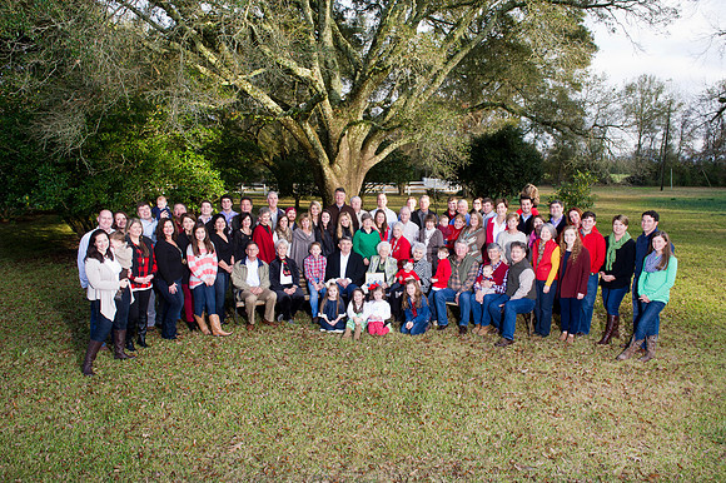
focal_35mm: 24
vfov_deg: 53.1
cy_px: 242
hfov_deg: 73.8
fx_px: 484
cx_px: 363
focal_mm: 24
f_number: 8
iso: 1000
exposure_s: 1/250
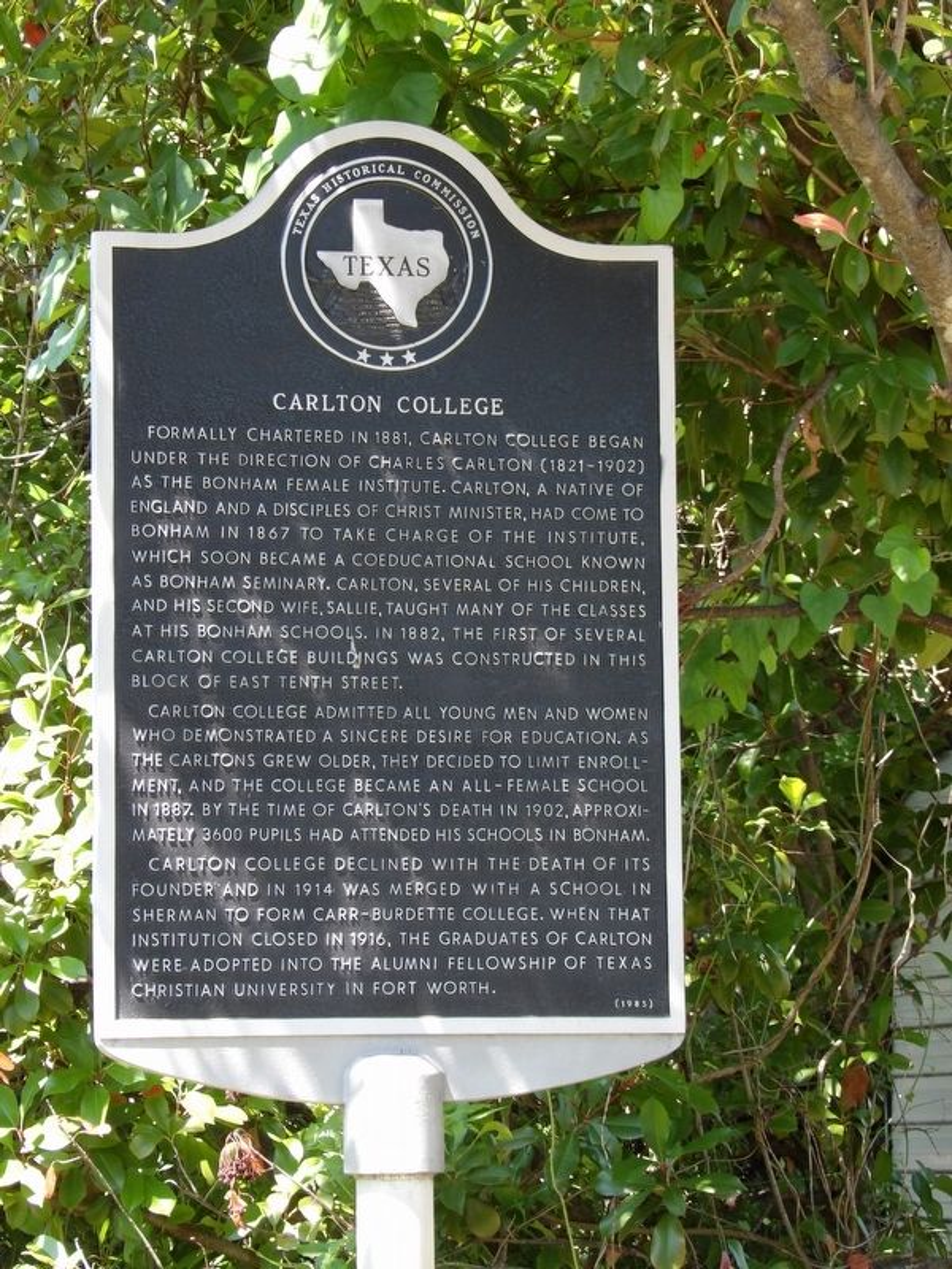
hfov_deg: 10.4
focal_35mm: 143
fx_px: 5244
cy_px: 634
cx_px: 476
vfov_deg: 13.8
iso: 200
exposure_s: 1/99
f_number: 4.3
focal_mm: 25.6
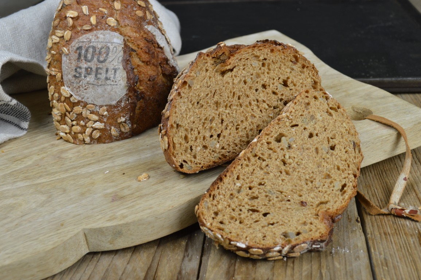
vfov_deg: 29.8
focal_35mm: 45
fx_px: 526
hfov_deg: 43.6
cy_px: 140
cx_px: 210
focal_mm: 30
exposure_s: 1/6
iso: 100
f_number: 7.1
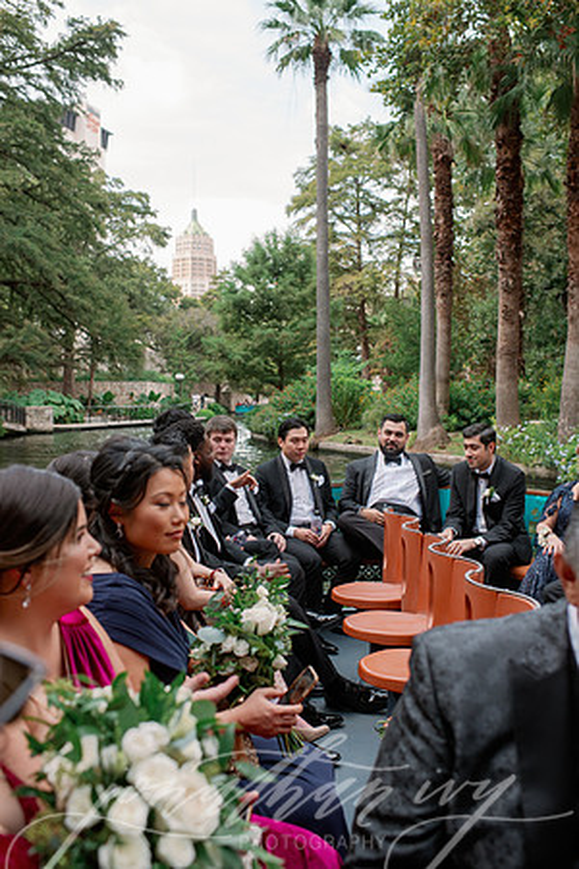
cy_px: 434
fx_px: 844
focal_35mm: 35
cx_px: 290
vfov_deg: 54.4
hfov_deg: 37.9
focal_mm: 35
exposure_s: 1/800
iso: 320
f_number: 4
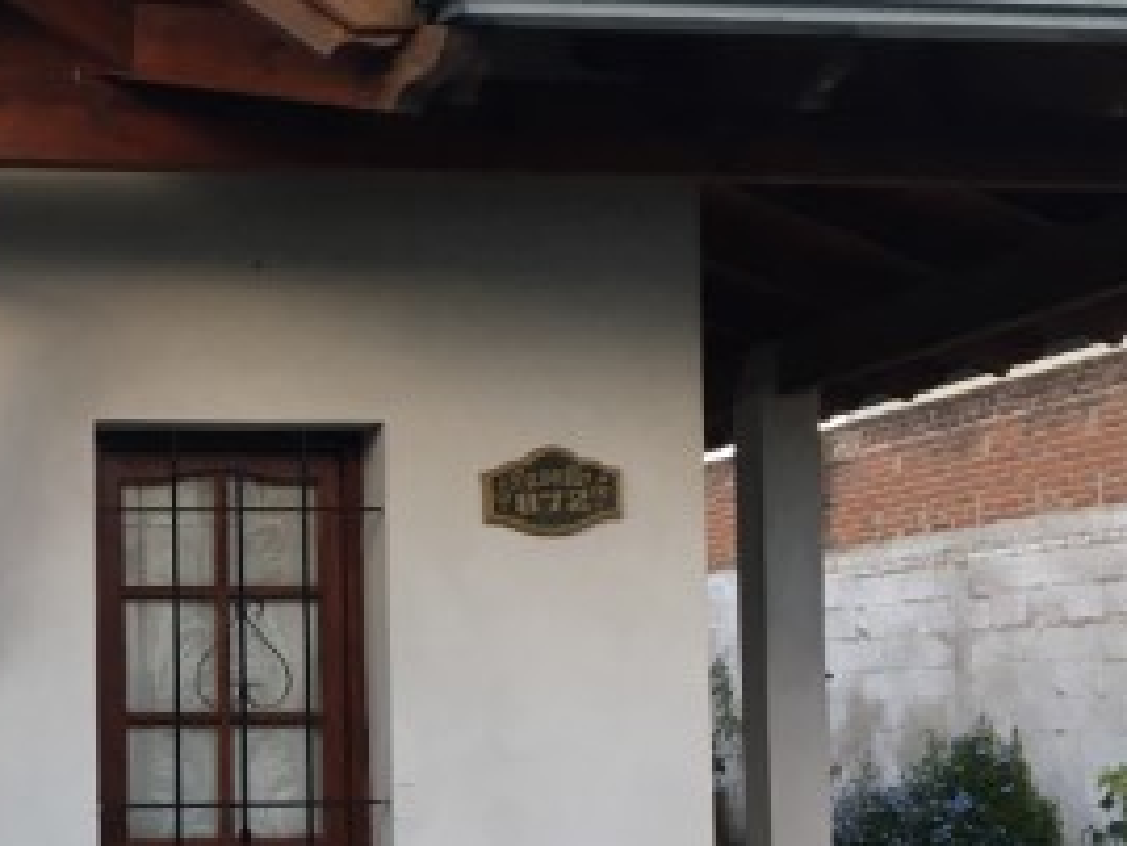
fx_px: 2247
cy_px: 595
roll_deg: -0.4
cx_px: 13
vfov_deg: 21.2
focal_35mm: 69
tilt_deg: +1.6
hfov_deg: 26.7
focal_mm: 4.15
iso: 32
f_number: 2.2
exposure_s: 1/33
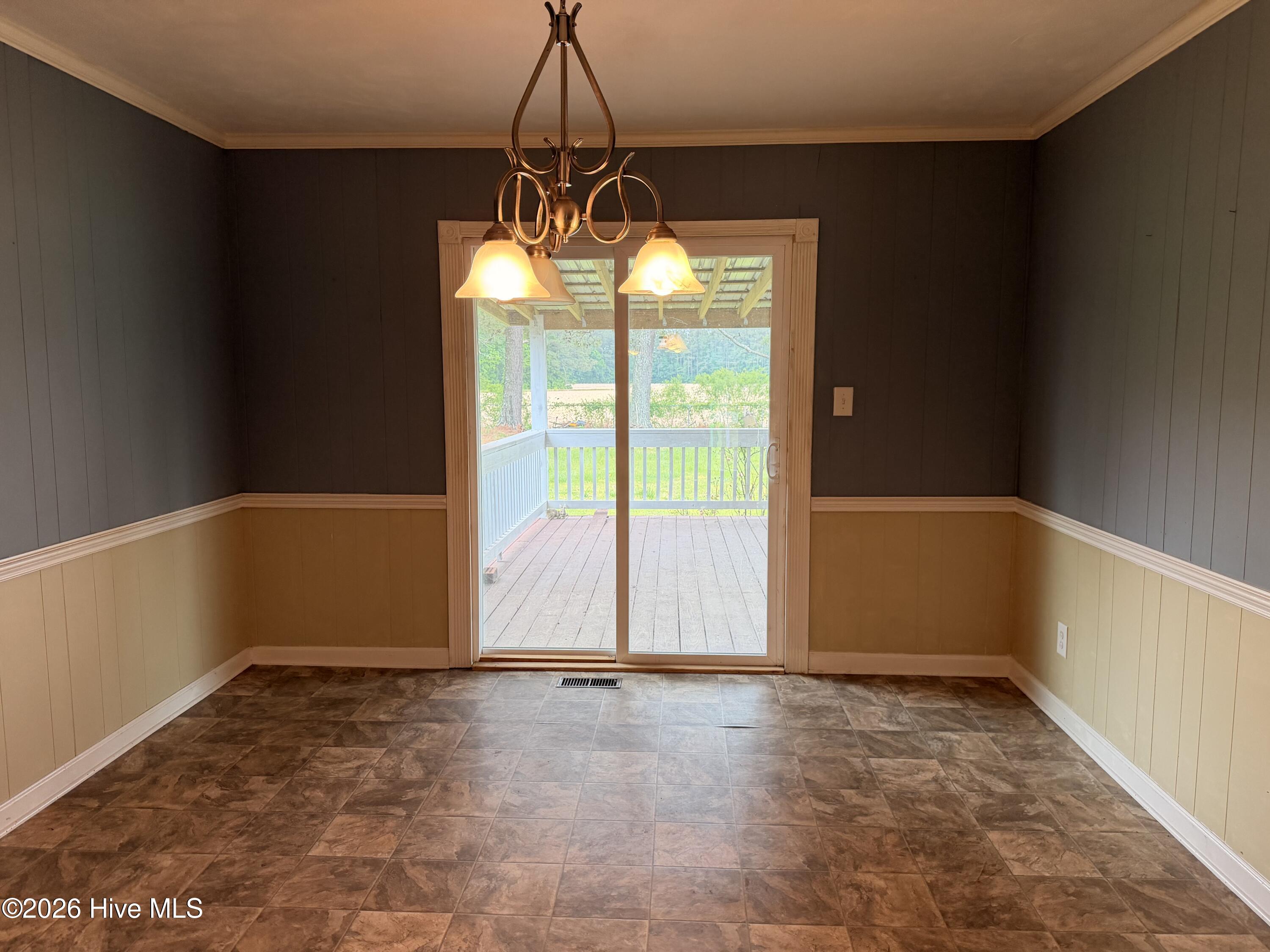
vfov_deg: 56.8
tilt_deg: -5.8
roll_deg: +0.9
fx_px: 881
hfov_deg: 71.6
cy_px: 476
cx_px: 635
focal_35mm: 24
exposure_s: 1/120
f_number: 1.78
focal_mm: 6.76
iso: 200
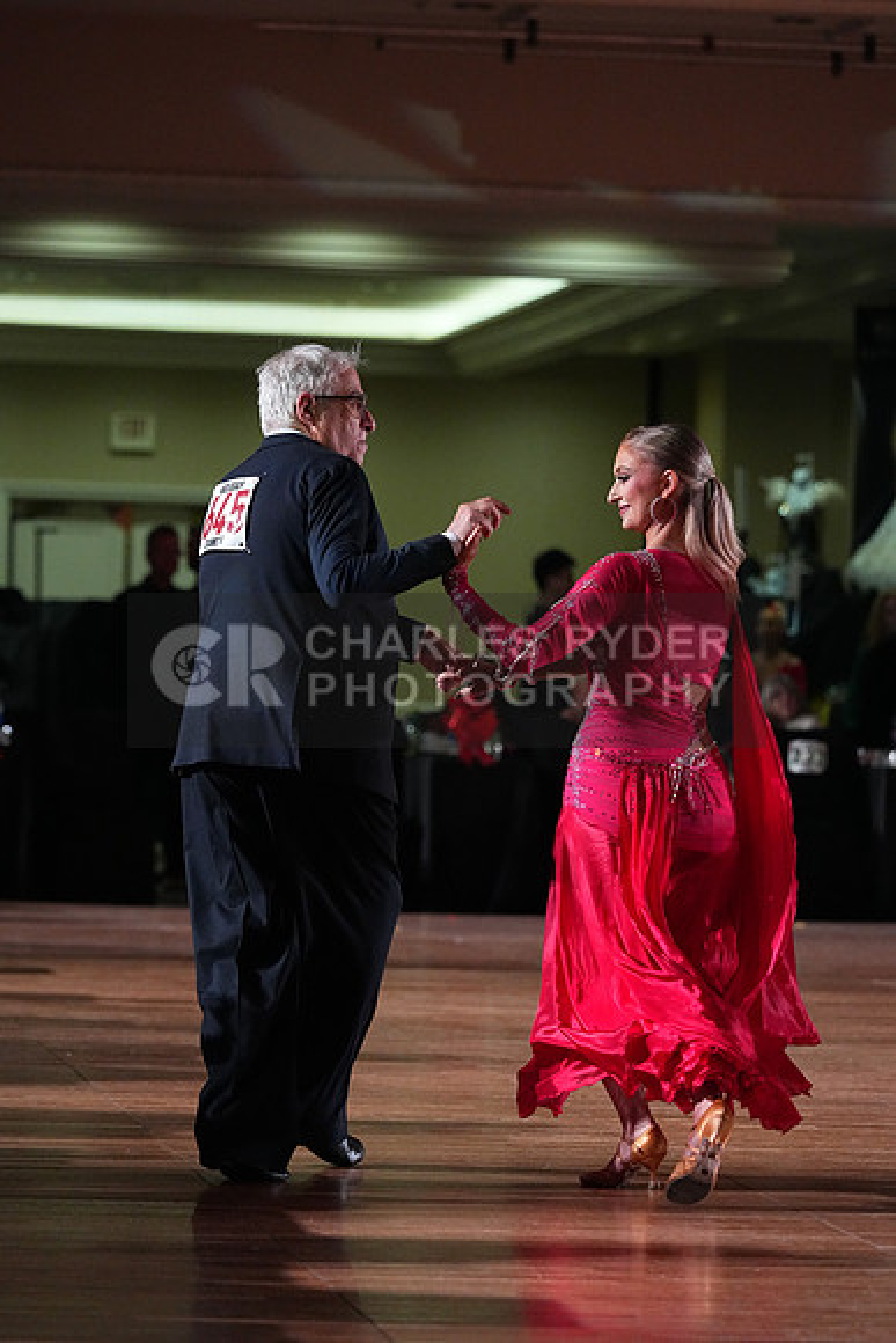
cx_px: 448
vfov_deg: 11.6
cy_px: 672
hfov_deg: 7.8
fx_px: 6604
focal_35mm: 177
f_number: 5
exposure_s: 1/400
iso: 8000
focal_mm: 177
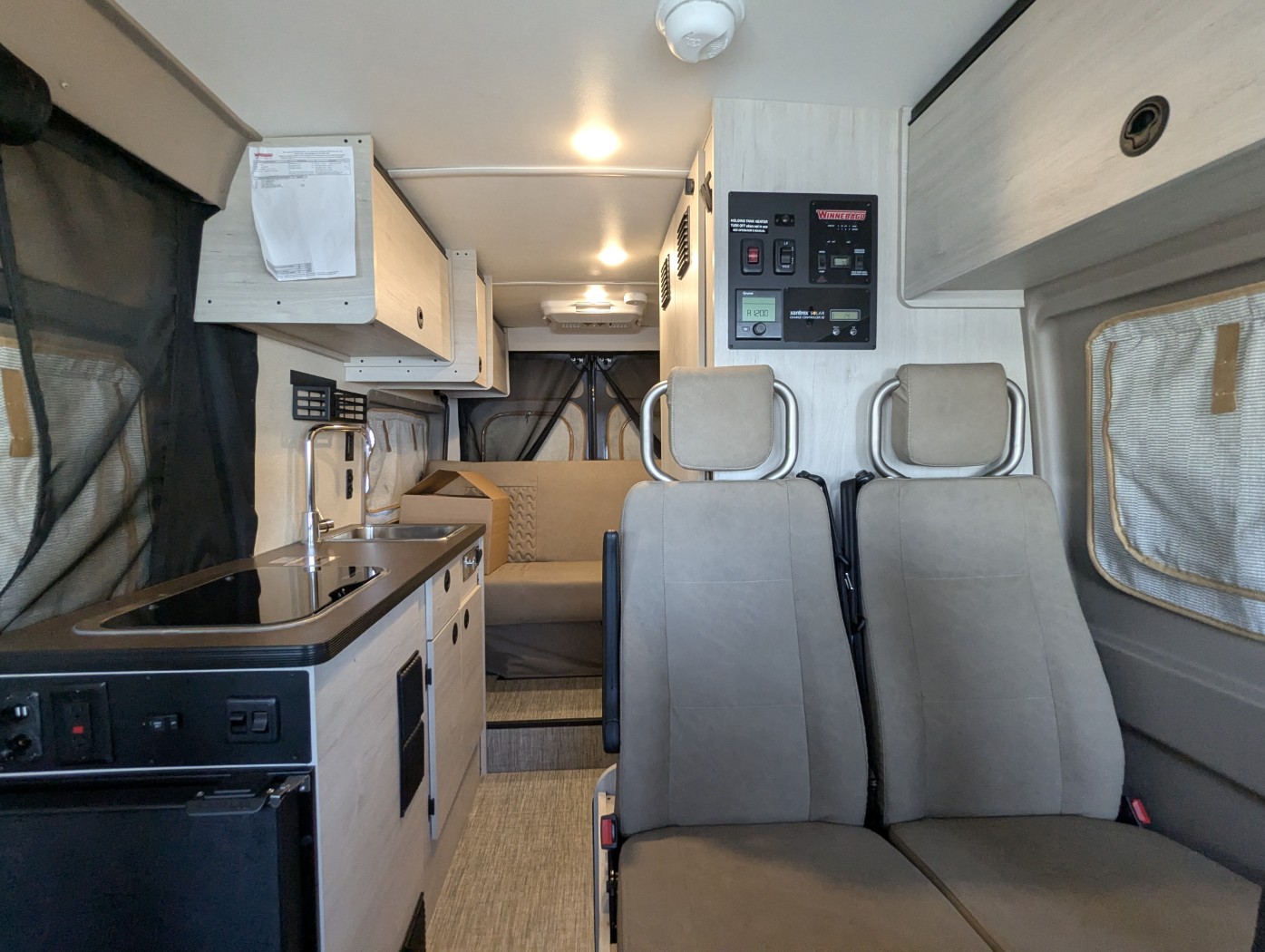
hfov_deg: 94.4
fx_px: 585
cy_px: 476
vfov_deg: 78.2
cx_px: 632
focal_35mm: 16
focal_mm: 2.35
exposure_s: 1/77
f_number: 2.2
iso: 366
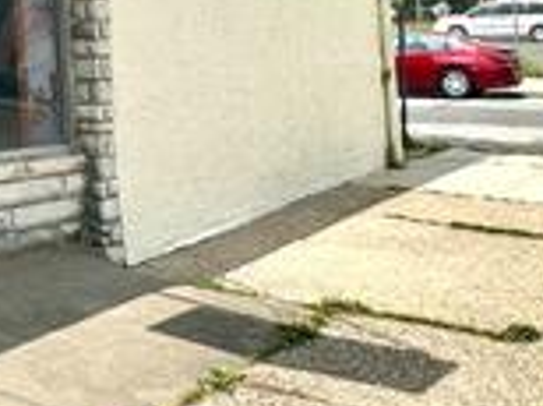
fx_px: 1096
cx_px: -85
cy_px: -49
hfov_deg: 25.4
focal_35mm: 70
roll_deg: +0.0
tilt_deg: +5.0
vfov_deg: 20.0
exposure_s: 1/1350
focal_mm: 2.22
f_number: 2.2
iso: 40
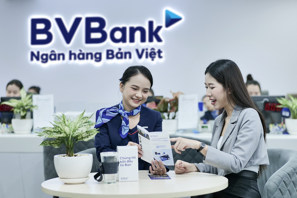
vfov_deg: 15.5
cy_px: 99
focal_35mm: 88
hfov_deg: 23.1
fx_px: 726
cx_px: 151
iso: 1000
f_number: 2.8
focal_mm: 85
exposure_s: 1/200
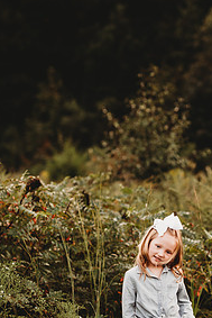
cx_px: 163
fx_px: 1191
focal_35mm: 135
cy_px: 231
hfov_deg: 10.1
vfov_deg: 15.1
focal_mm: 85
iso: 125
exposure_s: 1/200
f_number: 2.2
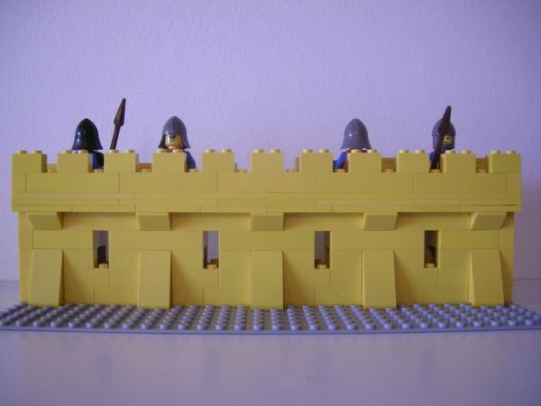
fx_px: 563
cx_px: 270
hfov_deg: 51.4
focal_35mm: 36
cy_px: 203
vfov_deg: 39.7
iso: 400
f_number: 2.7
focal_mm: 7.5
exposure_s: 1/25.4
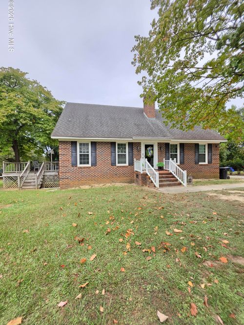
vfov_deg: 106.2
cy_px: 162
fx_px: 122
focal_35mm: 13
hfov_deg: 89.9
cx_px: 122
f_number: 1.9
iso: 32
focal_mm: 2.2
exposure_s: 1/1002
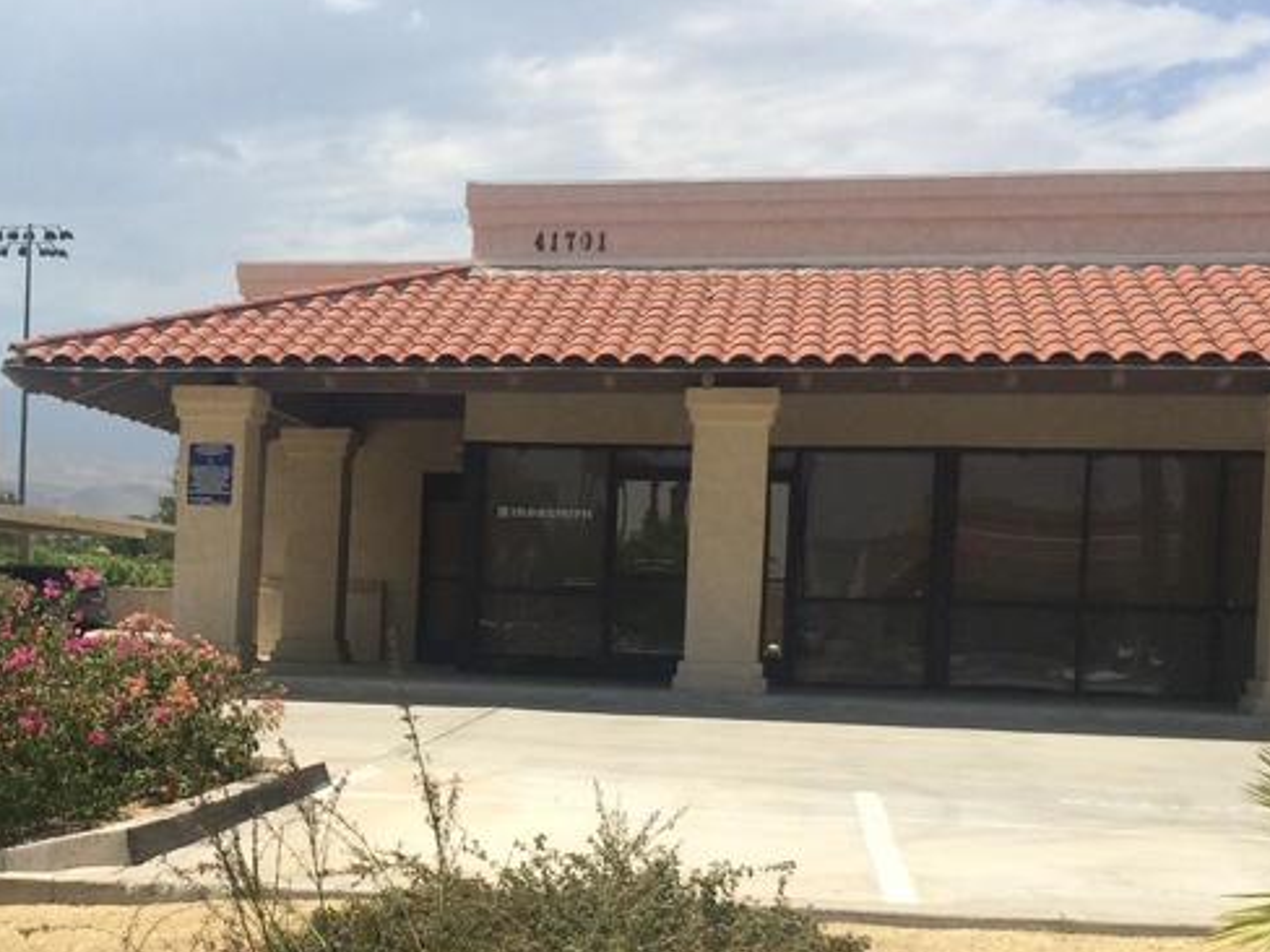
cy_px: 681
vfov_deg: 23.1
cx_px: 200
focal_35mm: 63
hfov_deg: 29.8
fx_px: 2311
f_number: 2.2
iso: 40
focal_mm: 4.12
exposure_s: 1/3425
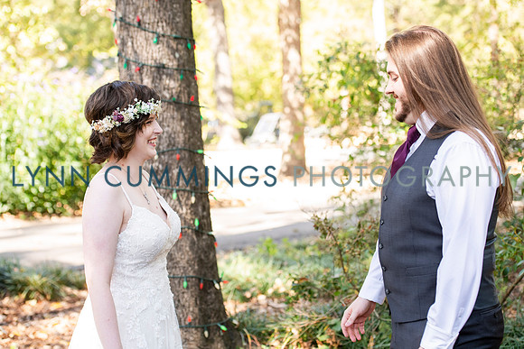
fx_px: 1019
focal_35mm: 70
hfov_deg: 28.8
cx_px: 262
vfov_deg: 19.5
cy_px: 174
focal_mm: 70
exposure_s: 1/250
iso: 400
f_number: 3.5
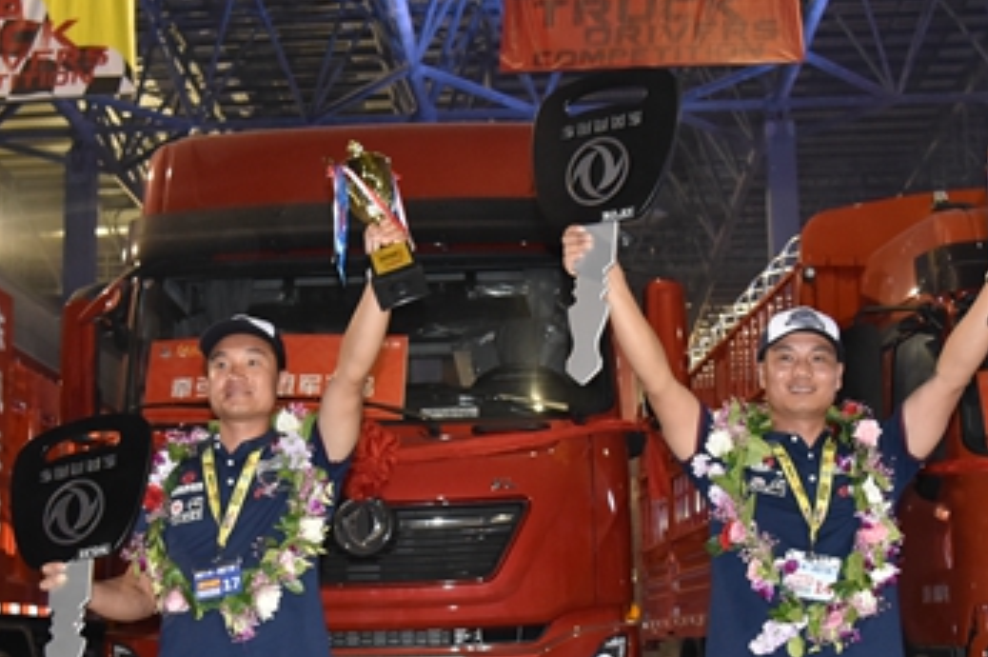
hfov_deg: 34.4
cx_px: 391
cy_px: 467
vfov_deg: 23.2
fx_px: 1590
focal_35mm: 58
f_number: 4
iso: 3200
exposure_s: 1/60
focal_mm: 24
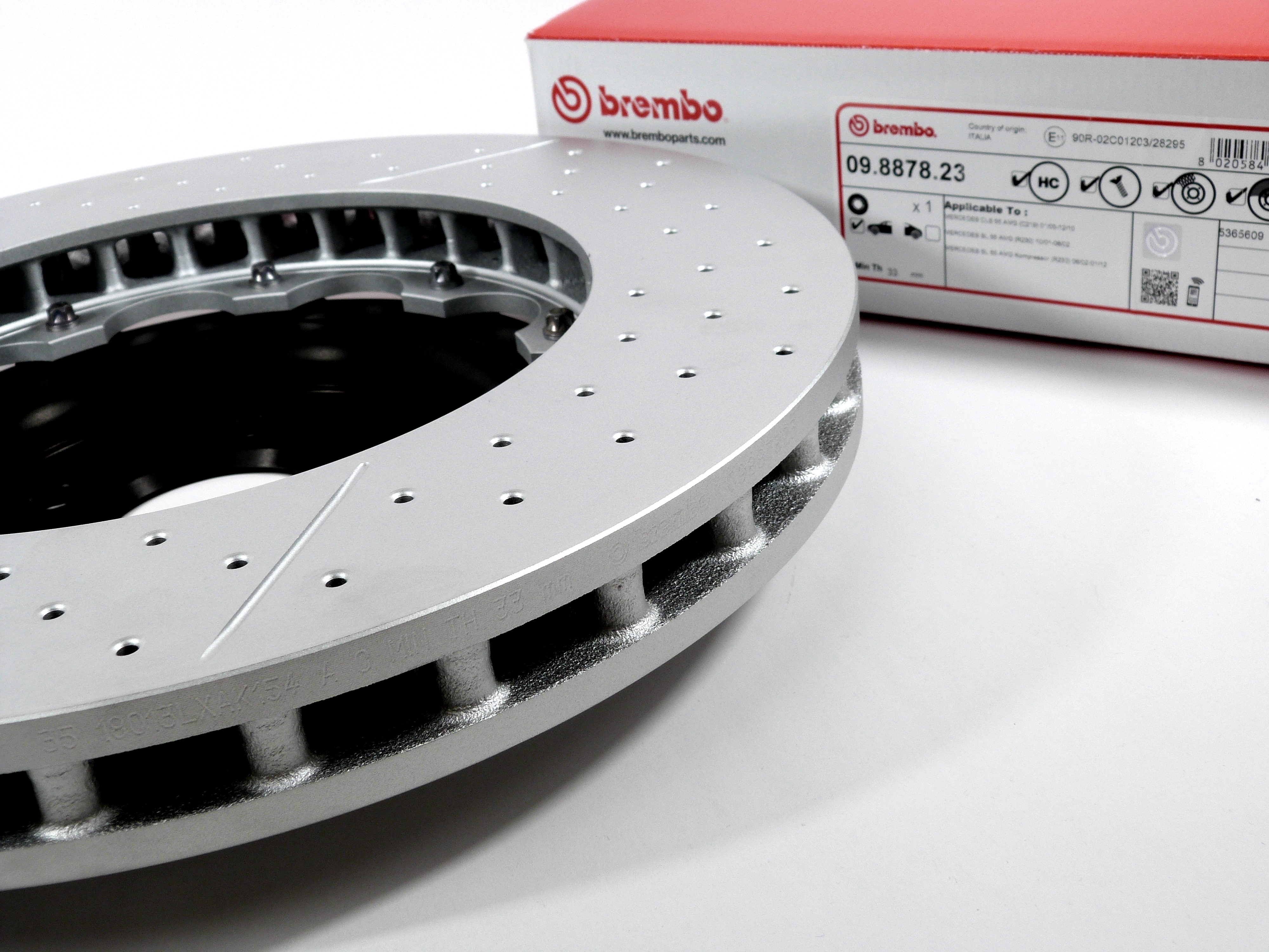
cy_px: 476
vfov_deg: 35.1
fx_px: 1503
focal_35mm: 41
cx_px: 634
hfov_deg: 45.8
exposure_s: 1/160
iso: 100
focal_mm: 7.3
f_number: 4
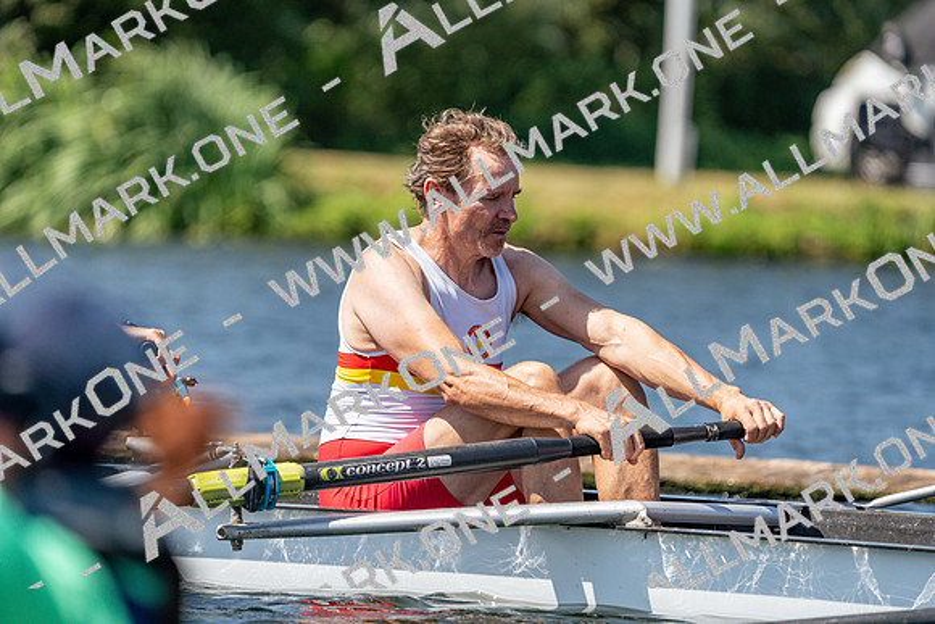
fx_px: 11066
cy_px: 312
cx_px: 468
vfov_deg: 3.2
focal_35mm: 426
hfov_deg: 4.8
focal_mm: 426
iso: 400
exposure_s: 1/2000
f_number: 6.3
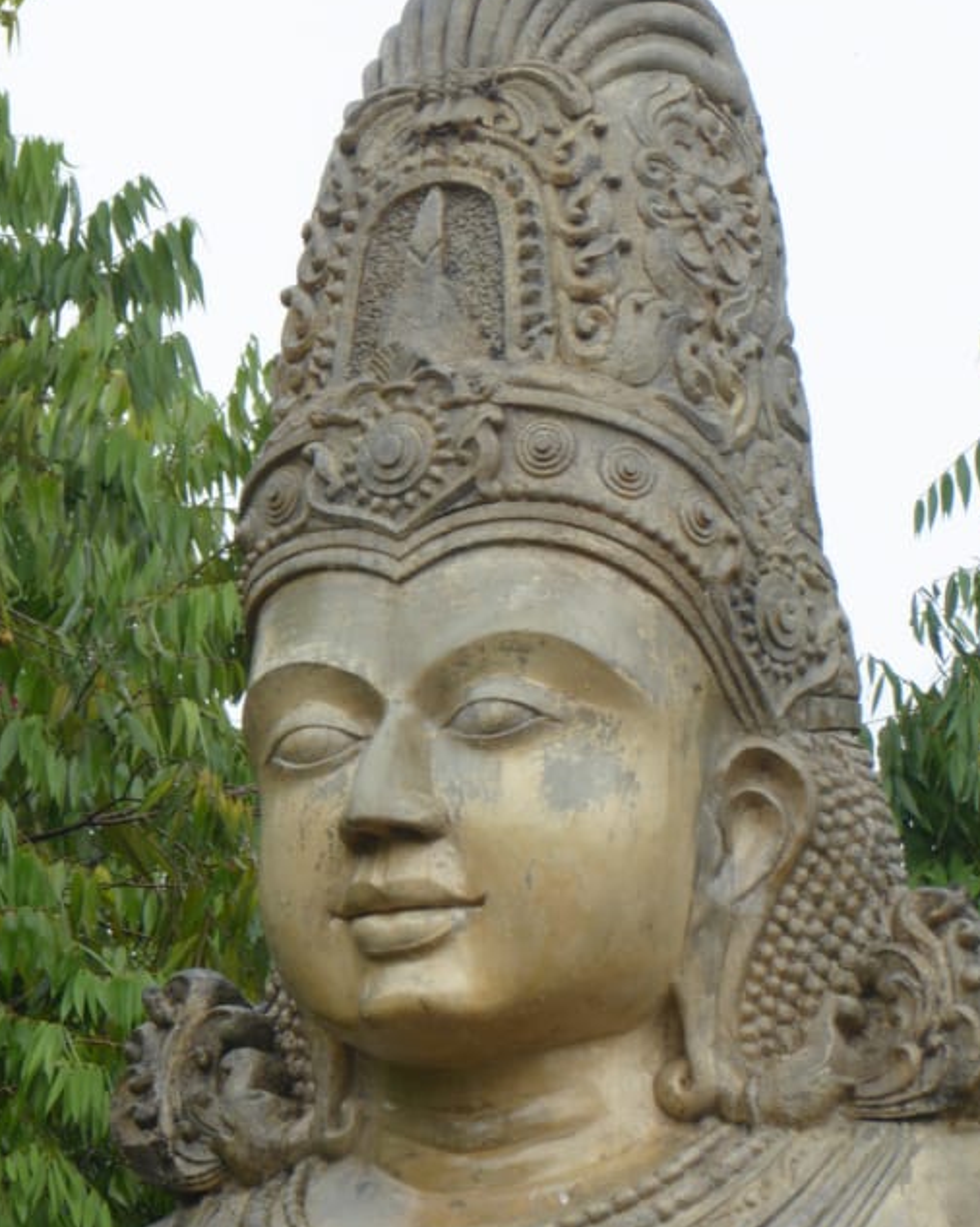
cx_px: 536
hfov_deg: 2.8
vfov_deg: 3.5
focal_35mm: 548
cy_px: 564
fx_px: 19877
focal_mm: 71.7
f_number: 6
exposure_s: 1/100
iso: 100
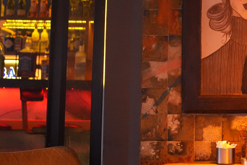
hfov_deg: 25.0
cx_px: 247
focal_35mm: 77
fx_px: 529
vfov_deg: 17.6
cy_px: 38
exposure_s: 1/320
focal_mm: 23
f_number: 2.8
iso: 5000
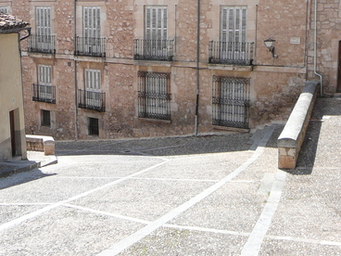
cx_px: 123
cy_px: 99
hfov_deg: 33.6
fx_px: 562
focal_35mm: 57
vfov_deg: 25.6
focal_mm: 5.2
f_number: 2.8
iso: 80
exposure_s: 1/1000
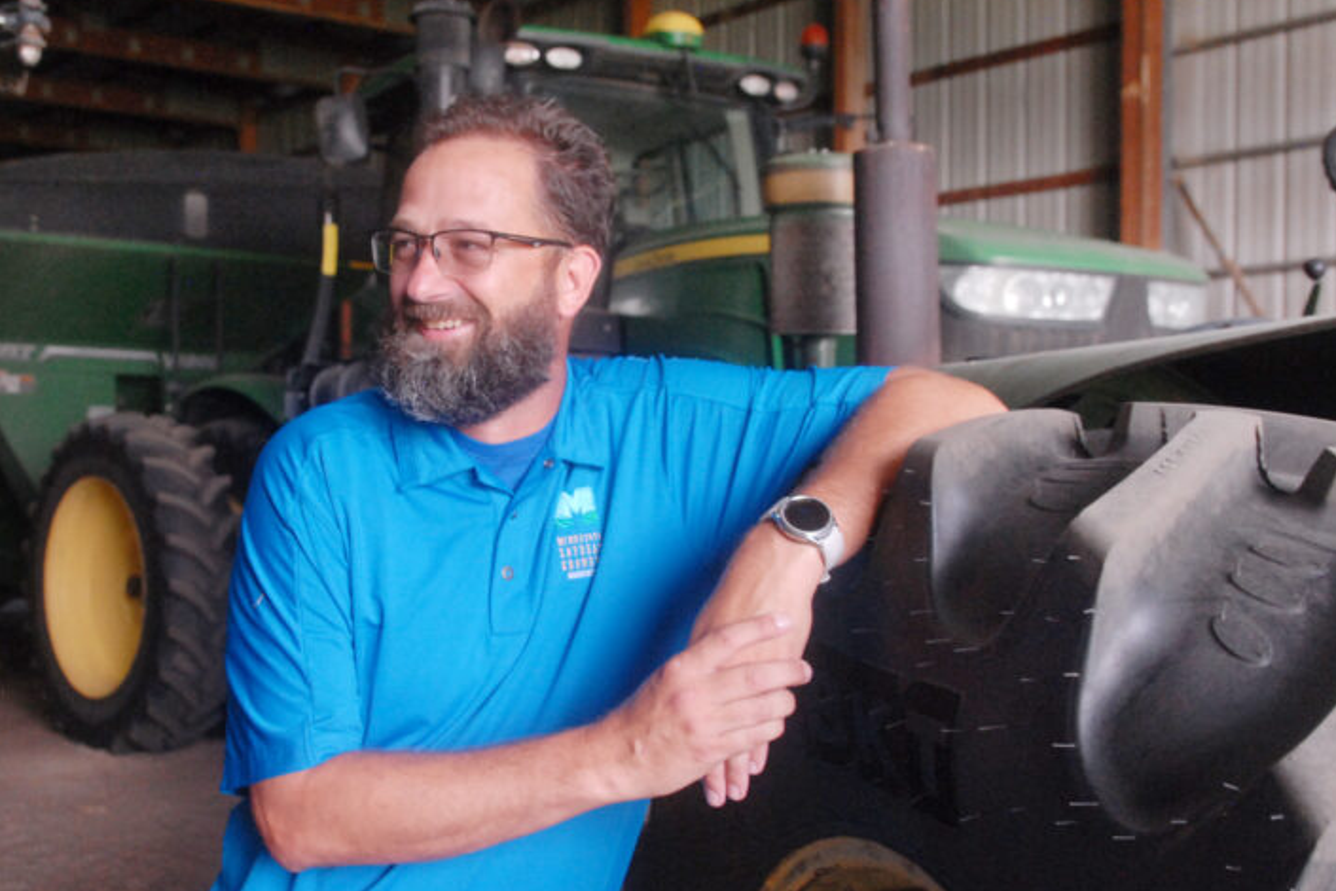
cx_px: 559
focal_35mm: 48
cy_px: 515
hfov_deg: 41.0
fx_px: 1781
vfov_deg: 28.0
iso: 500
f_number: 4
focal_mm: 22
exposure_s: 1/60
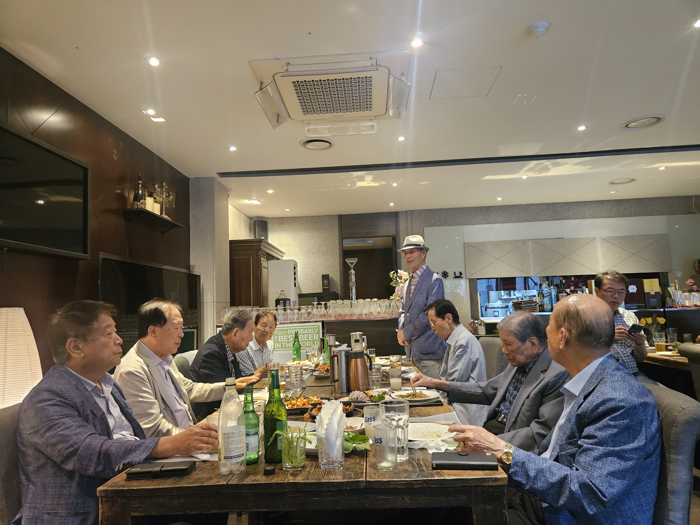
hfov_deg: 73.9
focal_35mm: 23
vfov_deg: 58.9
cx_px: 350
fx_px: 465
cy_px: 262
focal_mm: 5.4
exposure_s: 1/120
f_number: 1.8
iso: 1000
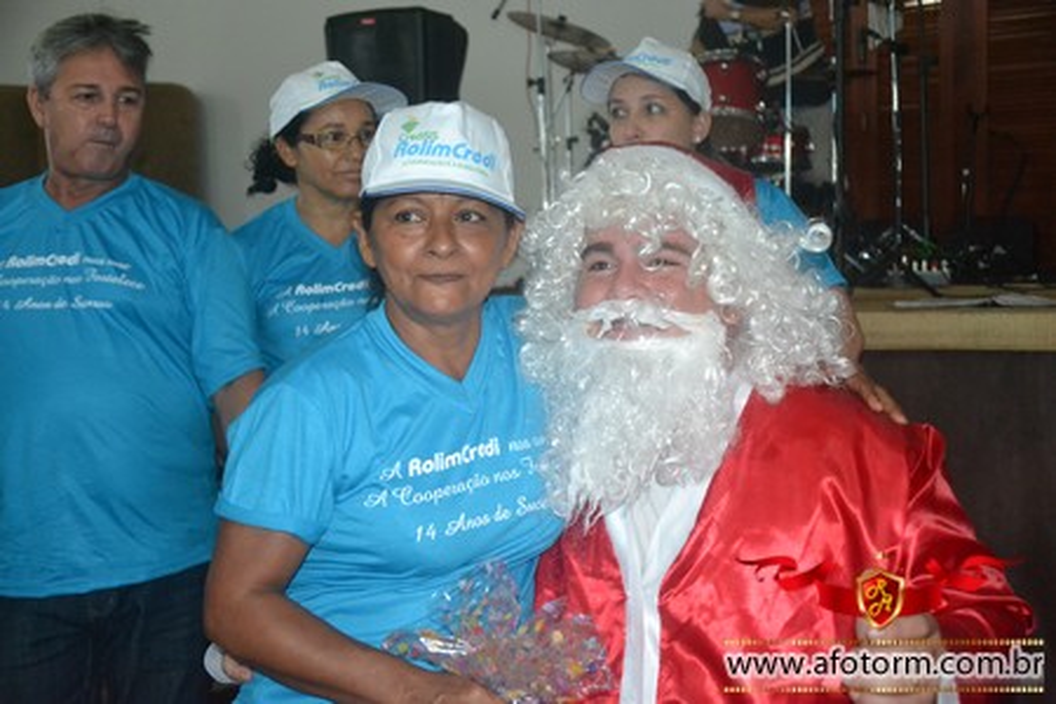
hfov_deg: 41.1
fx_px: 1408
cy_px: 352
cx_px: 528
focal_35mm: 48
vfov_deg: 28.1
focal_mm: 32
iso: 3200
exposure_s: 1/60
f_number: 4.2
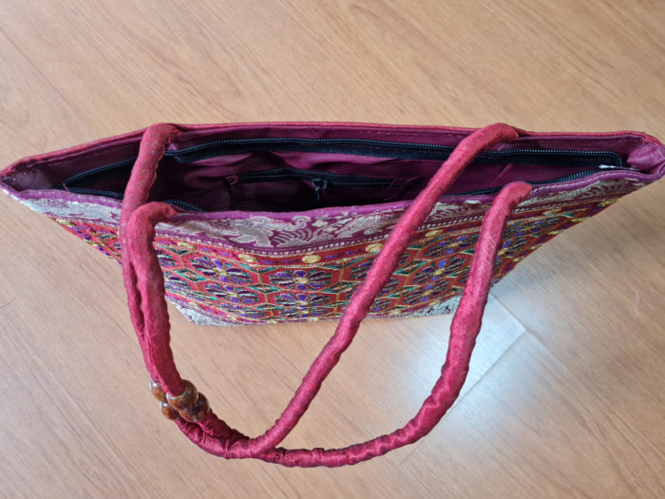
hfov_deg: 67.3
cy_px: 250
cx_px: 332
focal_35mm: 26
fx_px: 499
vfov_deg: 53.1
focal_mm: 5.4
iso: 250
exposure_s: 1/120
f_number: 1.8
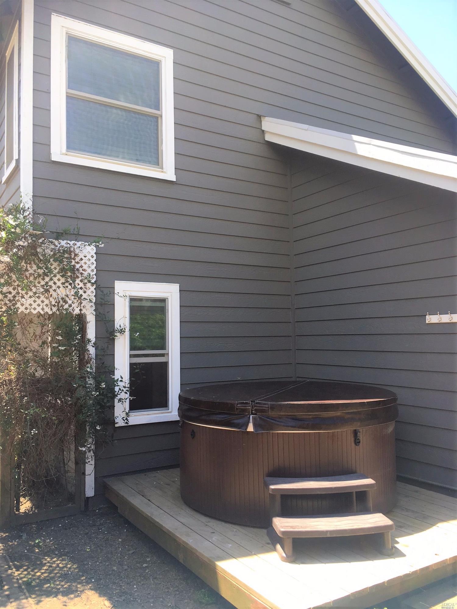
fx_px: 510
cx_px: 228
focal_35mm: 29
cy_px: 304
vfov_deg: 61.7
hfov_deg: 48.2
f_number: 2.2
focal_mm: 4.15
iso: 25
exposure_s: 1/313
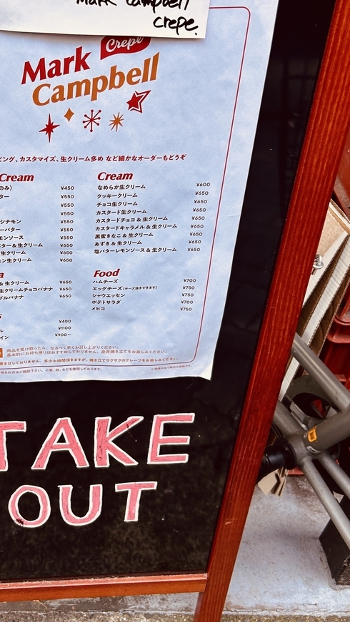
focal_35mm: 39
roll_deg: -3.3
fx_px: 644
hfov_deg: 29.7
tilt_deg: -38.1
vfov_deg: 51.2
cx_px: 70
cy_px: 243
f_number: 1.5
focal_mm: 5.7
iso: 50
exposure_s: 1/100
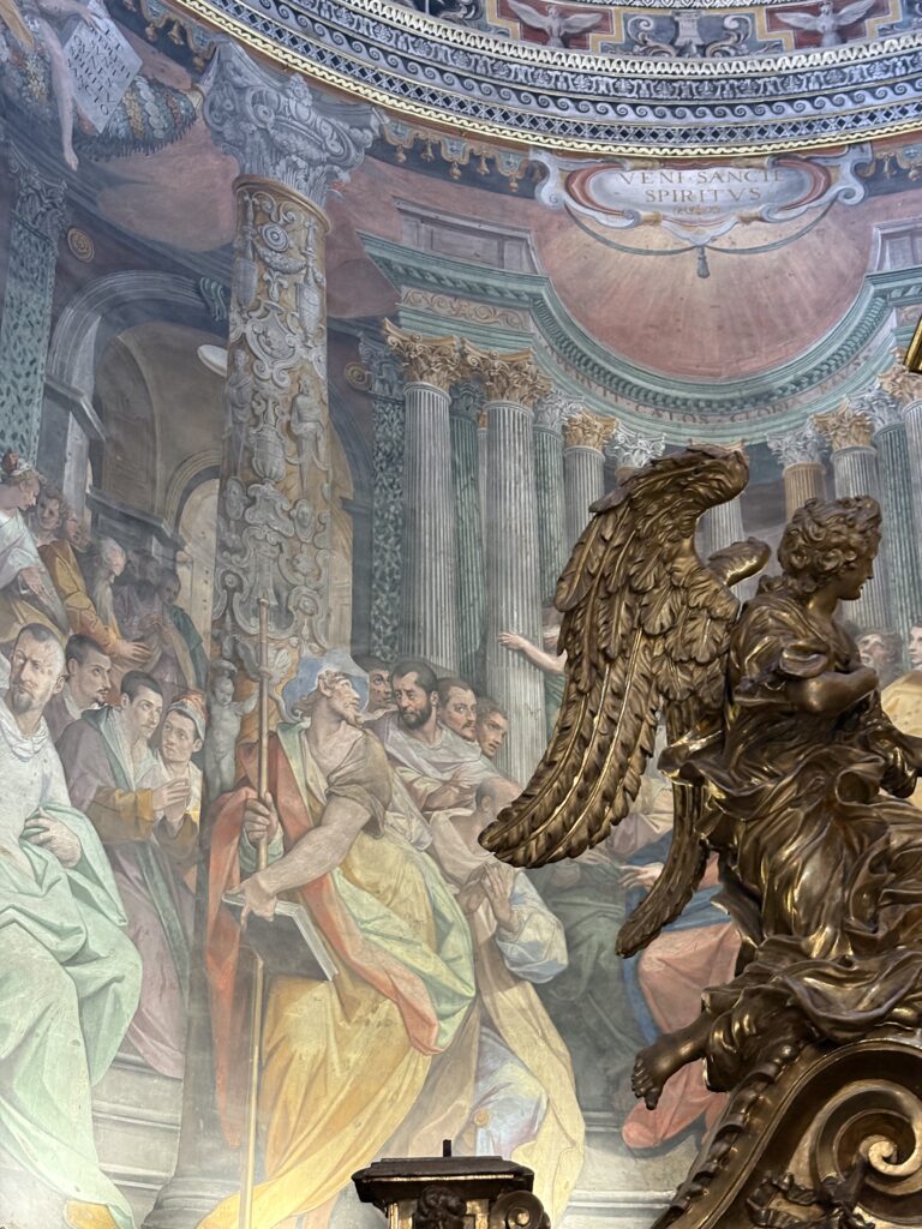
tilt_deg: +30.0
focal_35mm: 52
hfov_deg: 28.0
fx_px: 1847
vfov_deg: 36.8
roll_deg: +0.2
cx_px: 461
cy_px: 614
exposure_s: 1/25
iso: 320
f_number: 1.6
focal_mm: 5.96
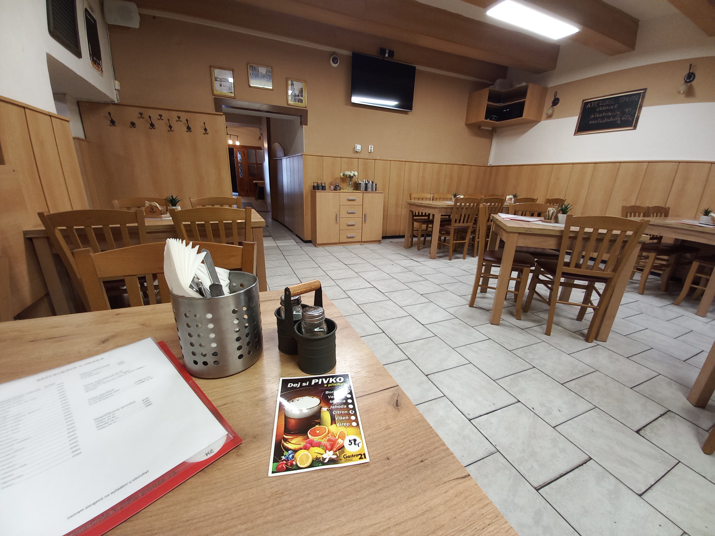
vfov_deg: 89.9
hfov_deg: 106.2
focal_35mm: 13
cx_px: 358
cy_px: 268
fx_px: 269
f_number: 2.2
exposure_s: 1/25
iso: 160
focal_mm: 1.42
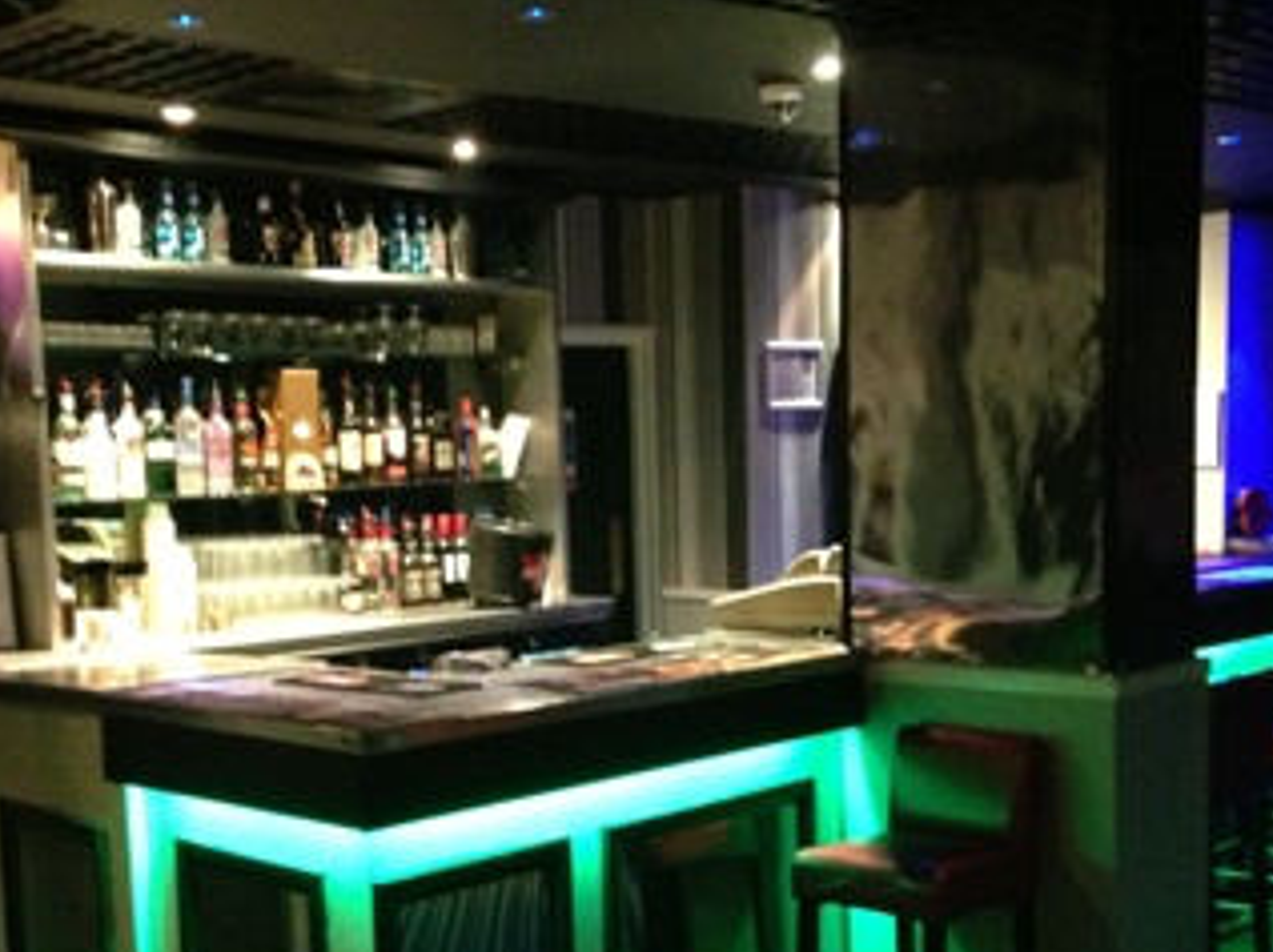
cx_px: 554
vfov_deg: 28.3
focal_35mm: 51
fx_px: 1873
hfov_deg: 37.5
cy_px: 657
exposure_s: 1/15
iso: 800
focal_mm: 4.13
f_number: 2.4
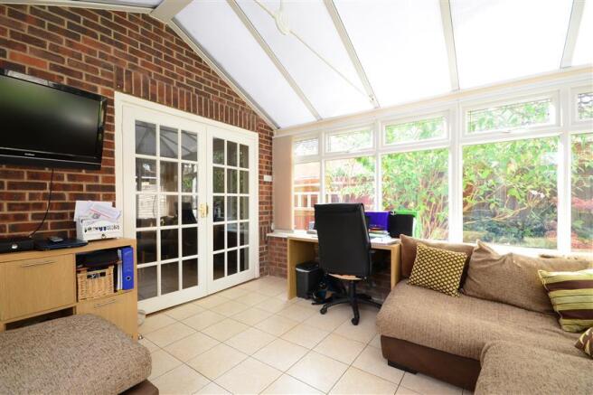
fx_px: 247
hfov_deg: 100.4
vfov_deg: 77.3
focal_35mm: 15
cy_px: 198
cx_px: 296
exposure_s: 1/13
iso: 400
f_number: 13
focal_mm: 10
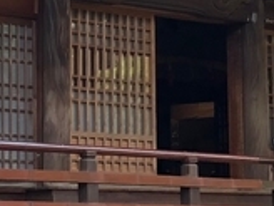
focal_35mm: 175
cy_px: -40
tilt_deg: +12.9
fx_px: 1385
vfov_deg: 8.4
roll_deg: +0.7
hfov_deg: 11.2
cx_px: 40
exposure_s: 1/120
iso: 25
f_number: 1.8
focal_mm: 3.99
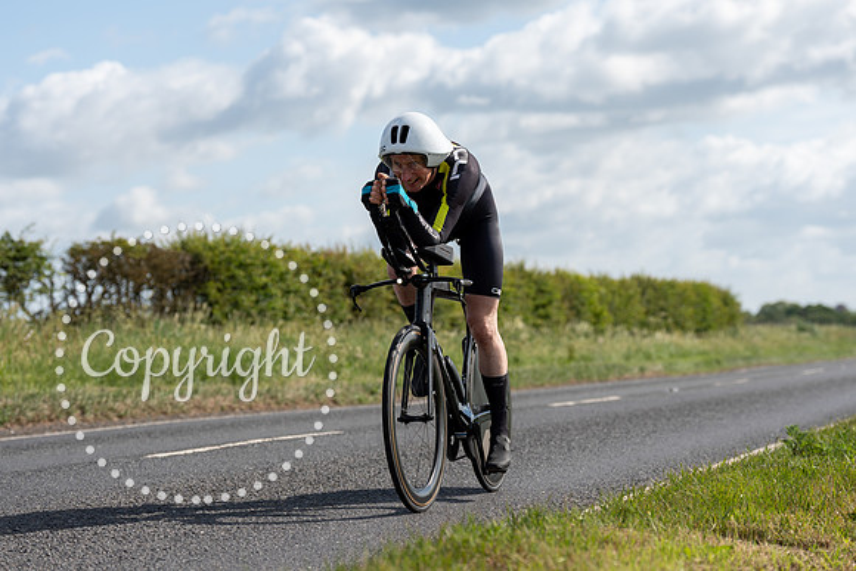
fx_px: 2093
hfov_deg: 23.1
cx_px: 428
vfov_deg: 15.5
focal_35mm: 88
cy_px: 286
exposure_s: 1/1000
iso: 100
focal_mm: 88
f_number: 4
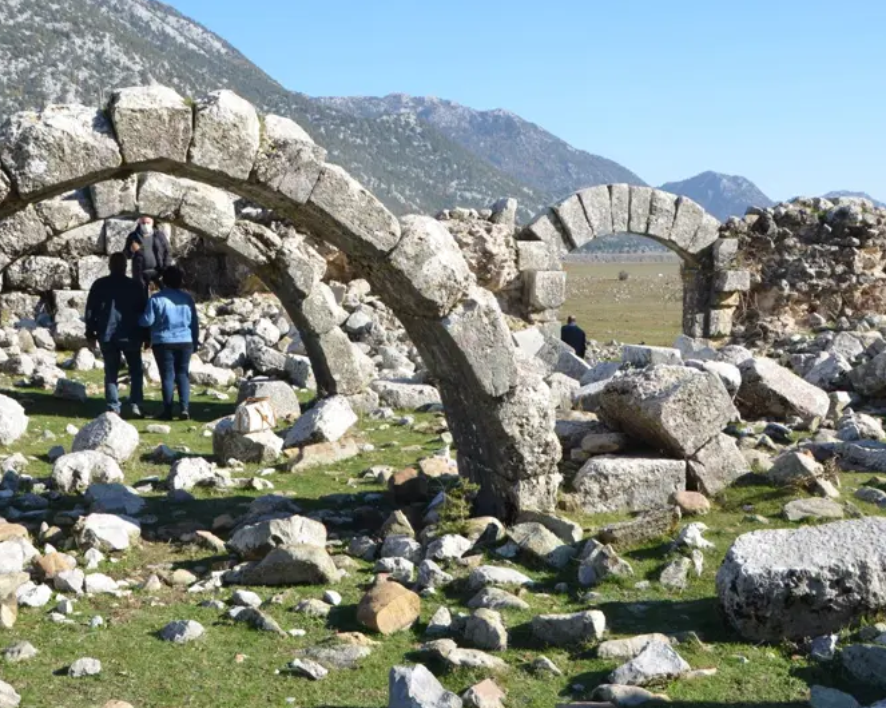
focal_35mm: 41
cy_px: 346
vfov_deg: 36.5
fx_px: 1075
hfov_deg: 44.8
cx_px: 426
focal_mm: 22
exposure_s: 1/250
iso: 180
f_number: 8
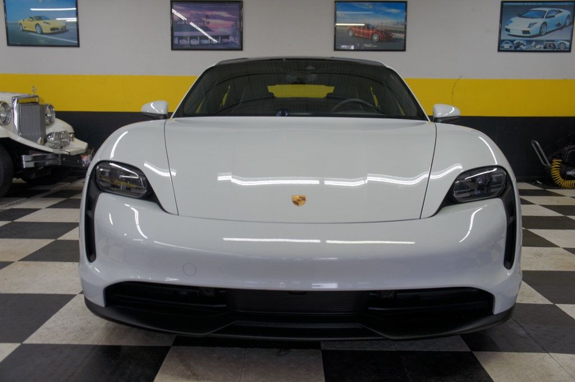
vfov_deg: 38.3
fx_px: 551
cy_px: 191
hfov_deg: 55.1
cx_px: 288
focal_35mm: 34
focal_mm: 23
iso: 200
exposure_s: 1/50
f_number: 4.5
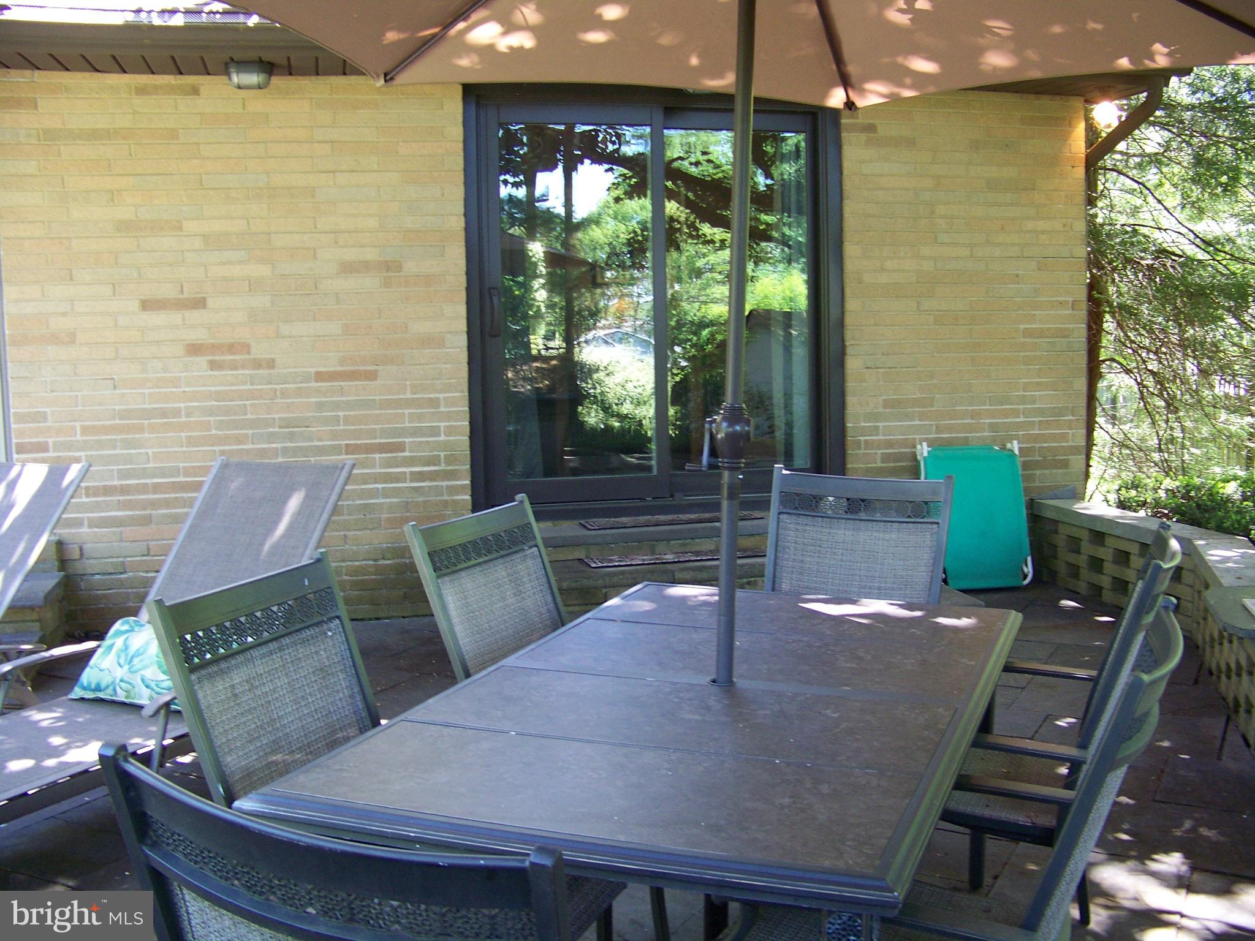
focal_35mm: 36
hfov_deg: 51.4
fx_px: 1305
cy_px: 470
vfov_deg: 39.7
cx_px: 628
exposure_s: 1/30
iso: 100
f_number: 2.8
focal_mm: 5.85
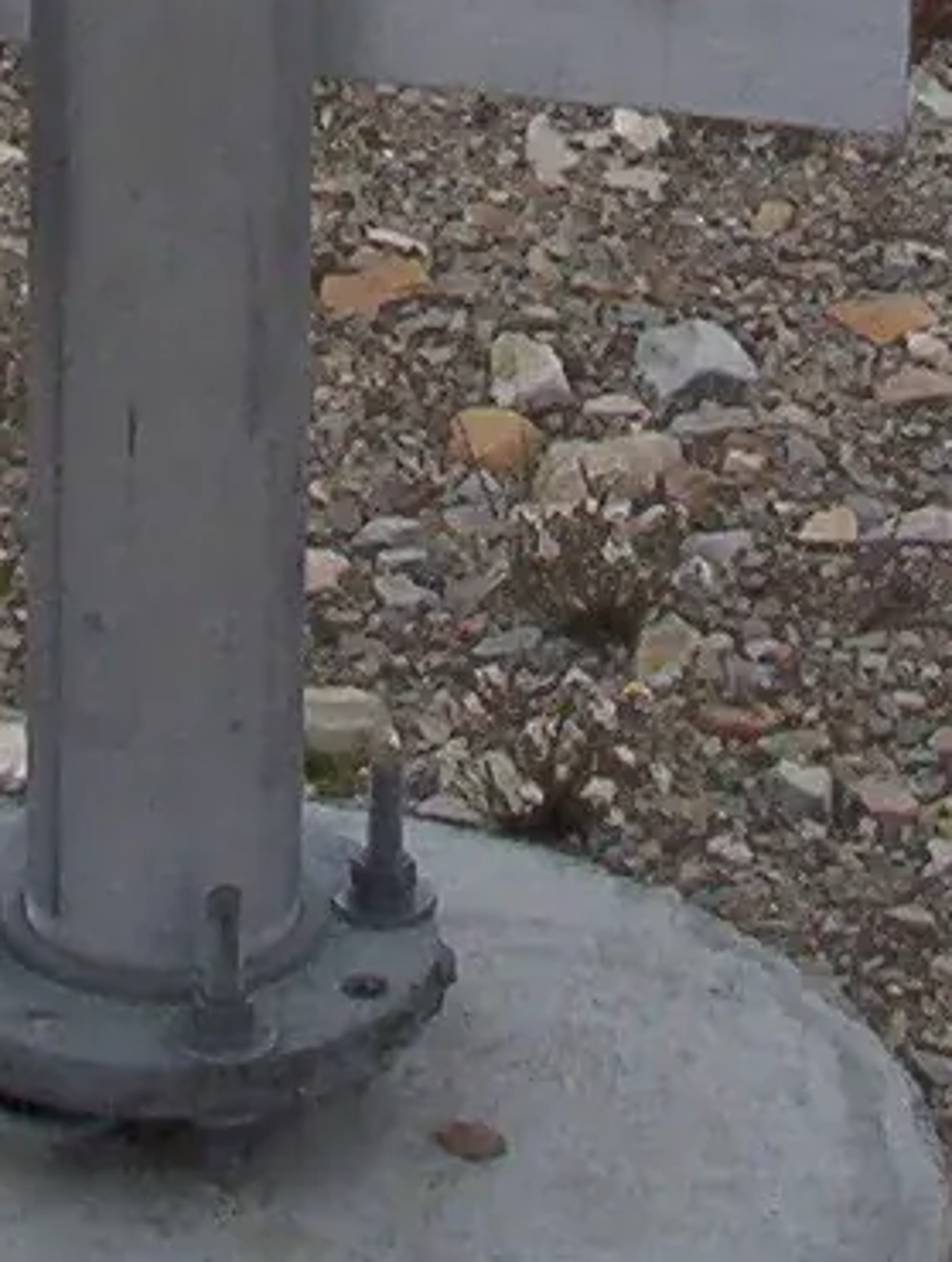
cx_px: 51
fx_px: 6285
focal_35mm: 172
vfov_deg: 10.3
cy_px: -1480
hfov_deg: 8.6
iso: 100
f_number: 4.5
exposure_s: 1/163
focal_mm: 6
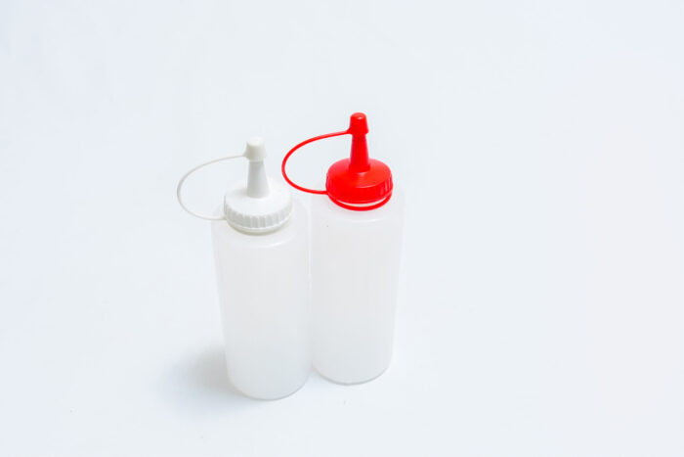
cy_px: 228
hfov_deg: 45.4
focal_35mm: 43
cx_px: 342
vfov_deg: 31.2
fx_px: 817
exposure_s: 1/125
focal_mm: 29
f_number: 11
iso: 3200
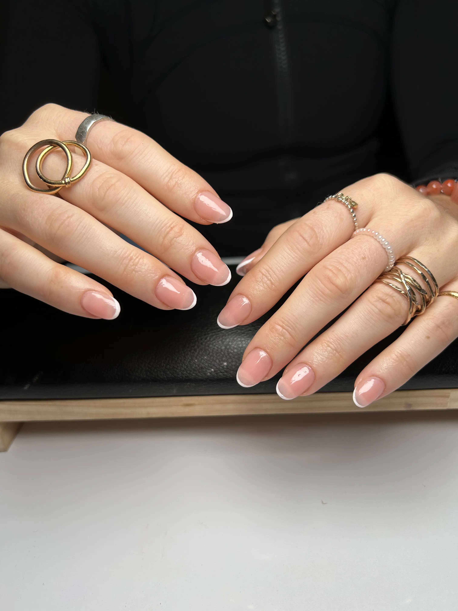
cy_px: 306
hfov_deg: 53.1
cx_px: 229
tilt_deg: -28.8
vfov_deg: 67.3
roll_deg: +4.0
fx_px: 459
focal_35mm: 26
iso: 50
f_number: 1.5
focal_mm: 5.7
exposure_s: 1/563
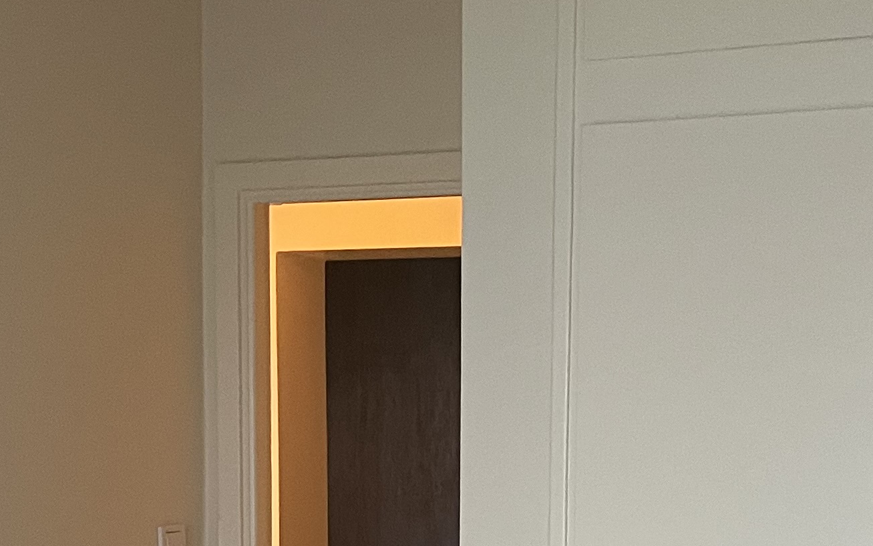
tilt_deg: -7.2
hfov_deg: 24.3
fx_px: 2022
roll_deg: -0.4
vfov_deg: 14.7
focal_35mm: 85
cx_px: 524
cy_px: 715
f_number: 1.6
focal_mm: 5.1
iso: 250
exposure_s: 1/50
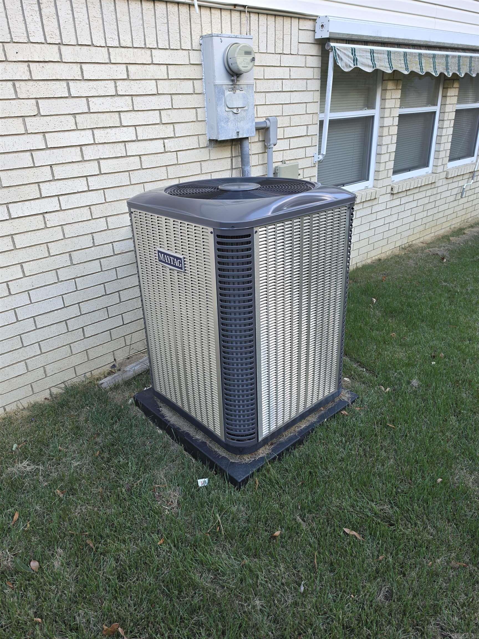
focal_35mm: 23
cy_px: 320
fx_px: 424
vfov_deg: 73.9
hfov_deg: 58.9
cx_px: 240
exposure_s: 1/60
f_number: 1.4
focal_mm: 6.5
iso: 16
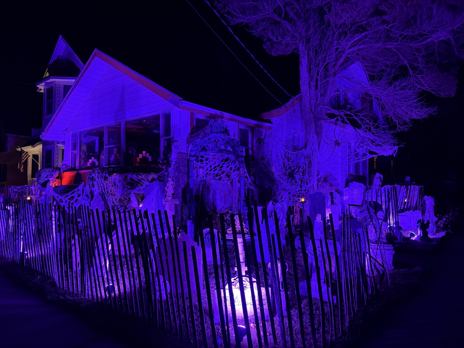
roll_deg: -0.4
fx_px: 322
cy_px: 174
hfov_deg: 71.6
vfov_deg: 56.8
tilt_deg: +2.5
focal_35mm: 24
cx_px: 232
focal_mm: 6.76
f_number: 1.78
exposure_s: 1/40
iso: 640
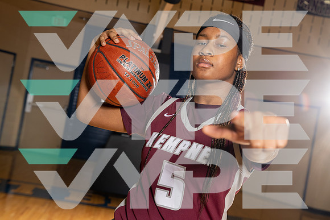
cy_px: 110
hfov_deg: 38.9
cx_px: 165
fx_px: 468
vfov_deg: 26.5
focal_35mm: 51
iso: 640
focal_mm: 51
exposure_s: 1/250
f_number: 5.6
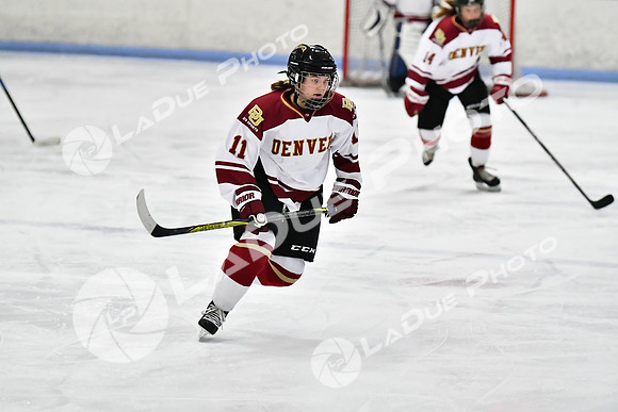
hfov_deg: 10.5
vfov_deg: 7.0
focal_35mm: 195
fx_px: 3348
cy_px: 206
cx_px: 309
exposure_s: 1/1250
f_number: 2.8
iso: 8000
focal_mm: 130
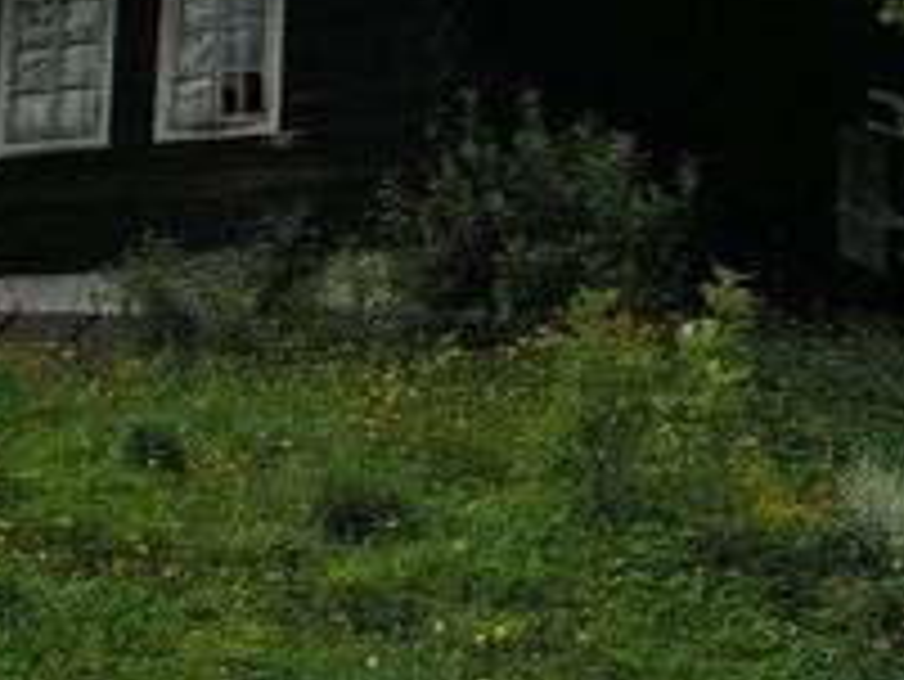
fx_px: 3972
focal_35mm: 152
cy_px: -34
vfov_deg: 9.7
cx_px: 405
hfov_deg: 13.0
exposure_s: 1/320
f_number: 4.8
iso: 50
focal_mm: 11.4
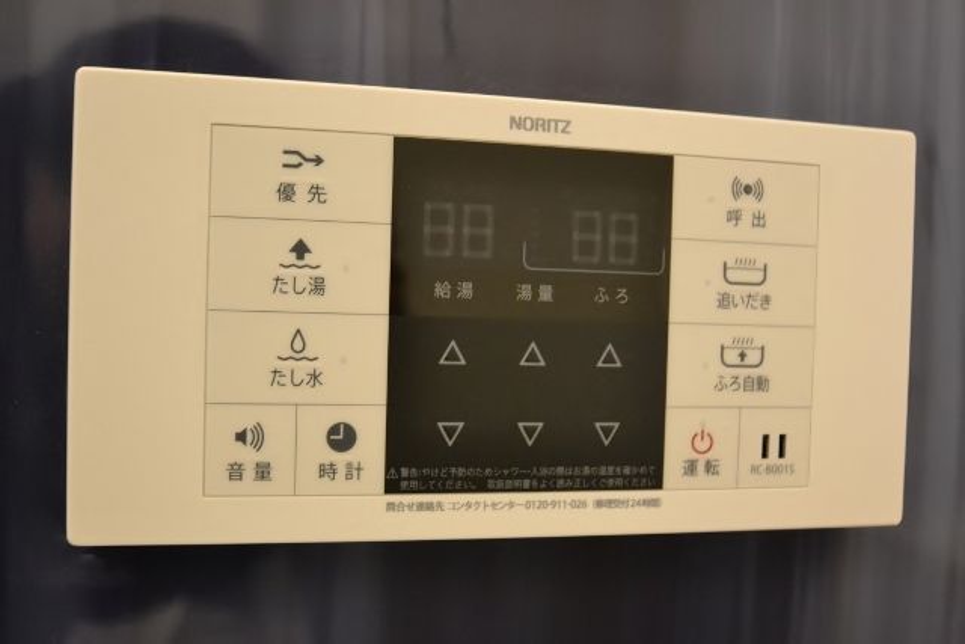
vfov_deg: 36.9
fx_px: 965
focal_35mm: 36
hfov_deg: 53.1
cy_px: 322
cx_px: 482
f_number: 4.5
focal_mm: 24
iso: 3200
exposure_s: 1/20
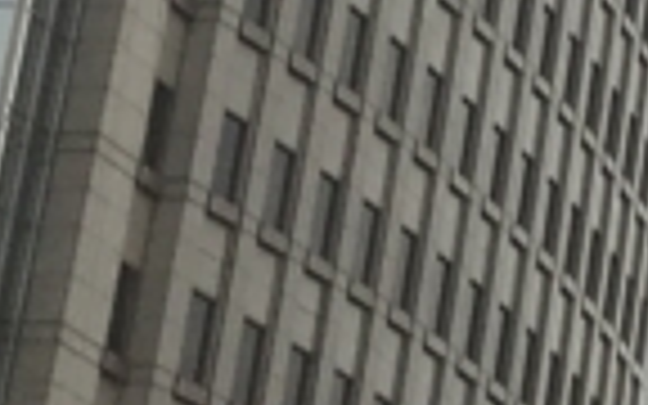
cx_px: 1422
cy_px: -266
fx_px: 3726
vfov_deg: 6.1
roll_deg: -2.8
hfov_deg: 9.2
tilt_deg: +26.6
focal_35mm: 211
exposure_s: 1/1773
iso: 20
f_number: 1.8
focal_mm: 3.99
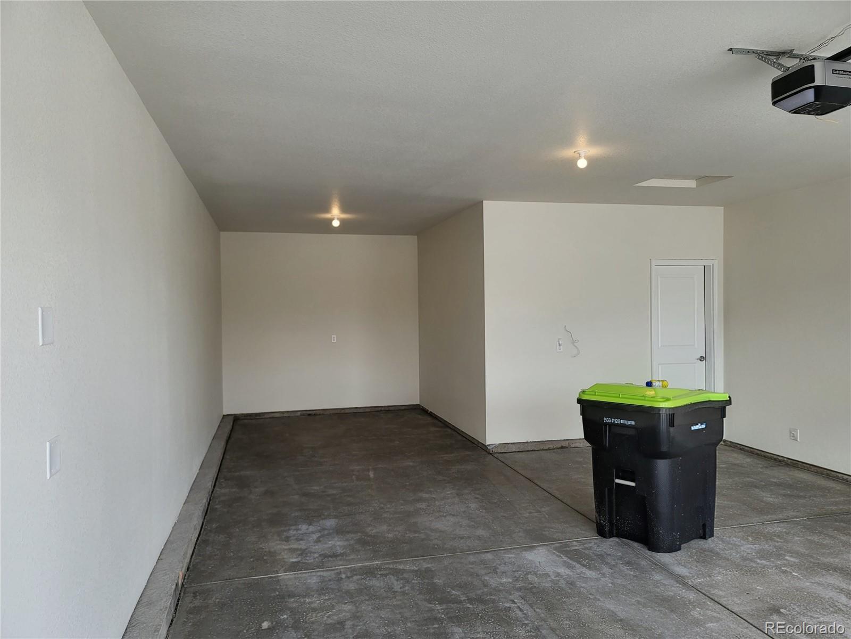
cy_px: 320
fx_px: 615
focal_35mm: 25
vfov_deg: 54.9
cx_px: 426
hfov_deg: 69.4
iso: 50
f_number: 1.8
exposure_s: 1/120
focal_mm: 7
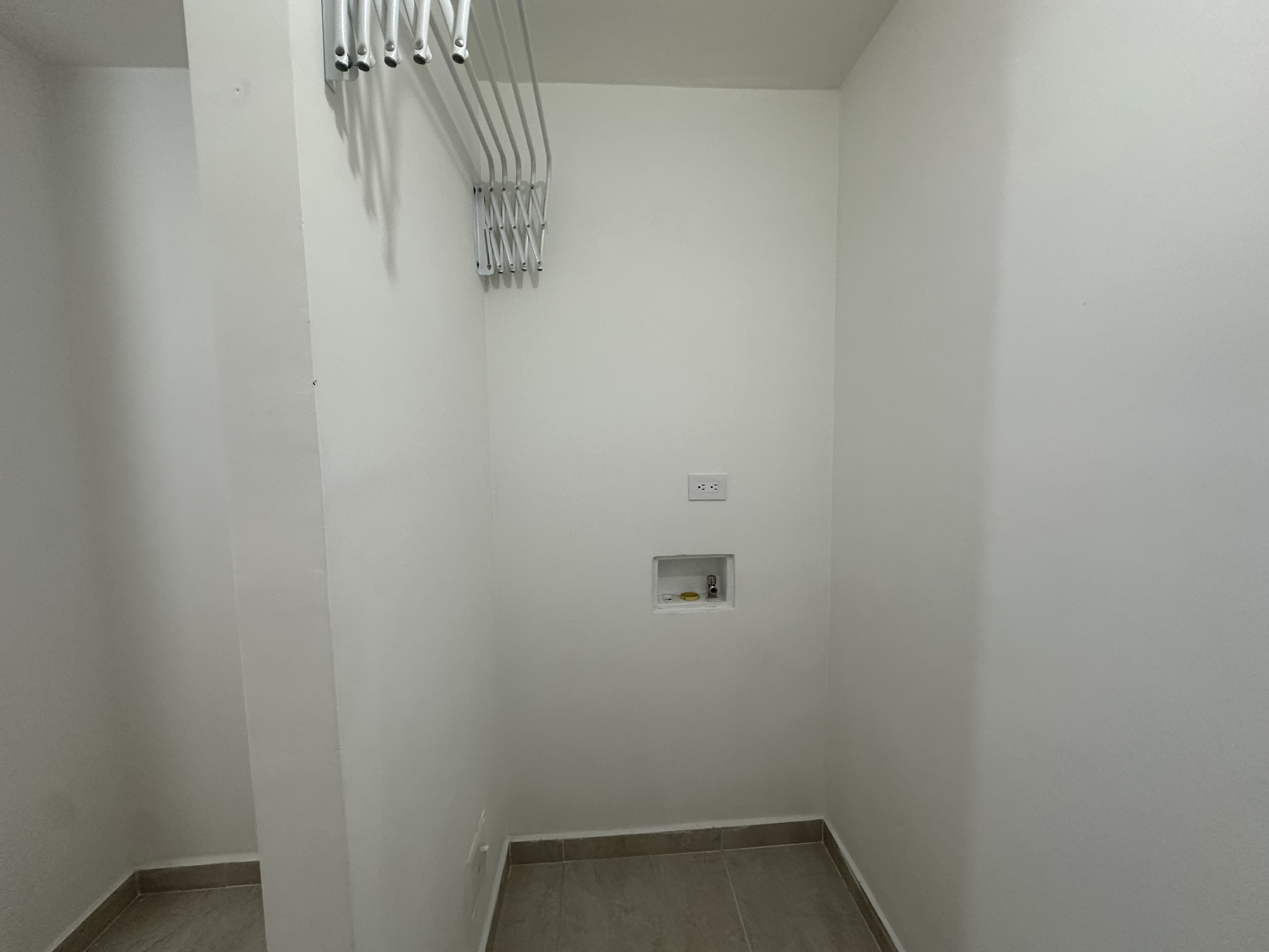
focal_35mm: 14
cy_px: 476
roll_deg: +2.3
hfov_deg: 102.1
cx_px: 634
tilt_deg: -3.9
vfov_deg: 85.7
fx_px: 513
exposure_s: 1/120
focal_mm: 2.22
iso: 200
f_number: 2.2
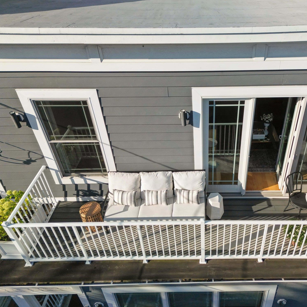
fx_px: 291
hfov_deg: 54.5
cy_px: 155
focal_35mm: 29
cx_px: 204
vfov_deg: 55.6
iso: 130
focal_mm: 6.7
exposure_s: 1/1000
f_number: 1.7
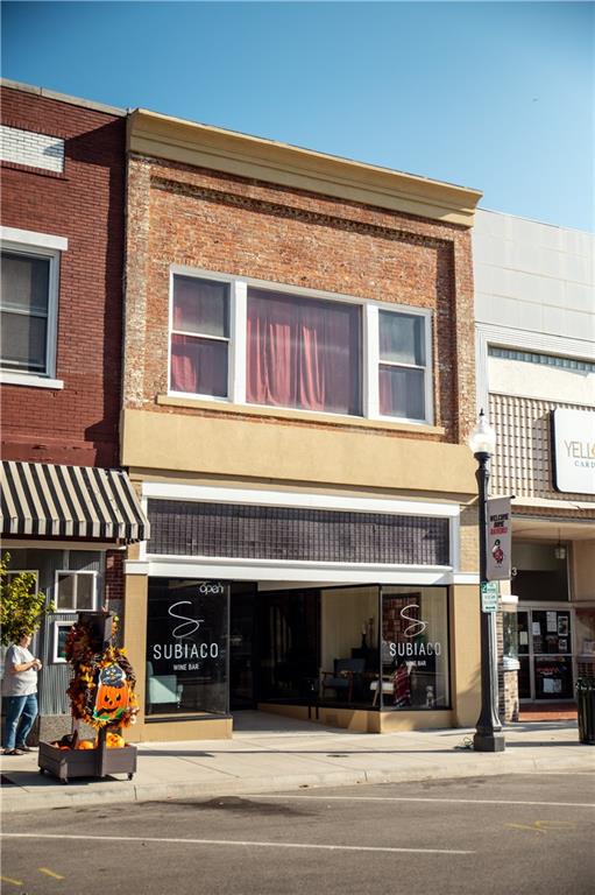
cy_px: 448
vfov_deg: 46.4
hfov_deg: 31.9
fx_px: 1043
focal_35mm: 42
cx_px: 298
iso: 80
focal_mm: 42
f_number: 2.8
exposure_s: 1/8000
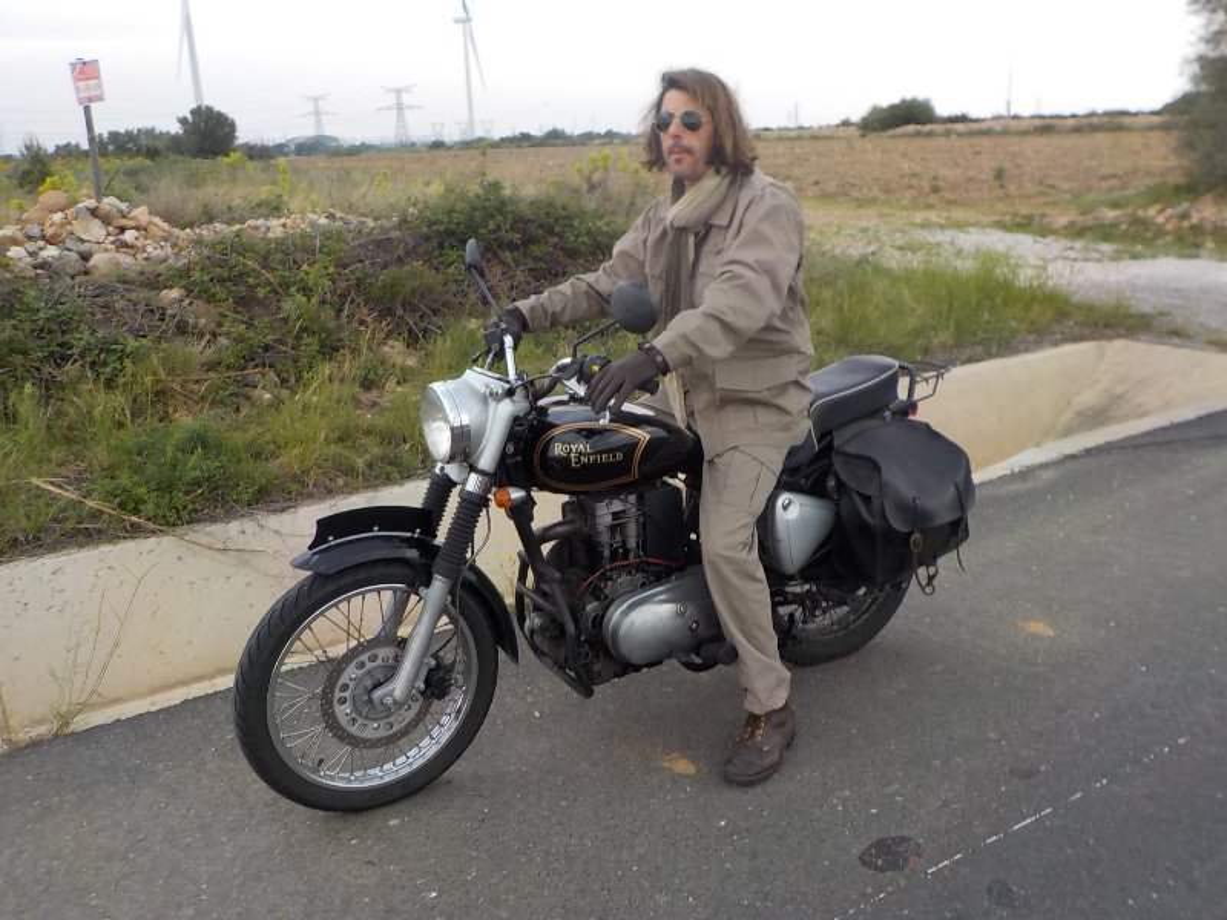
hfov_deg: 60.0
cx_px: 614
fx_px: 1063
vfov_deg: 46.8
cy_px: 460
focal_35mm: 30
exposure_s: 1/200
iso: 125
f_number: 3.3
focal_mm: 4.1
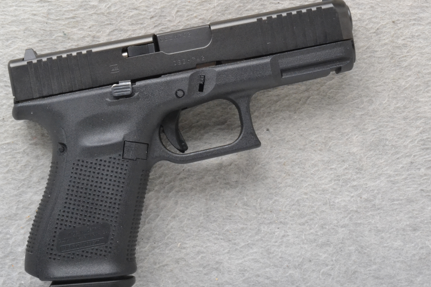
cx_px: 180
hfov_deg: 24.4
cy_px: 148
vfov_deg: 16.5
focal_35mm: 83
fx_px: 994
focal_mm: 44
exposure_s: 1/160
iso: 3200
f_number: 20
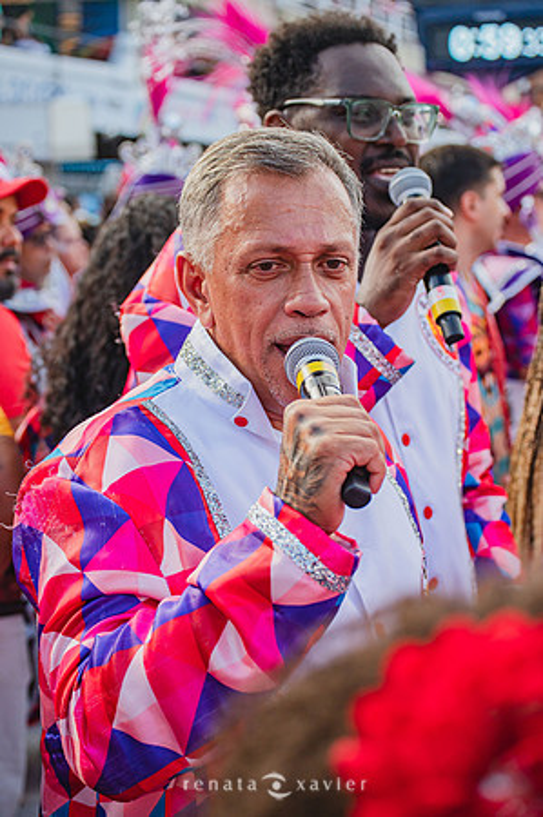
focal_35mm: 70
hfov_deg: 19.4
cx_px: 272
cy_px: 408
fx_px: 1587
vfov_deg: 28.9
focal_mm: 70
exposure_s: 1/1600
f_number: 5.6
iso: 400
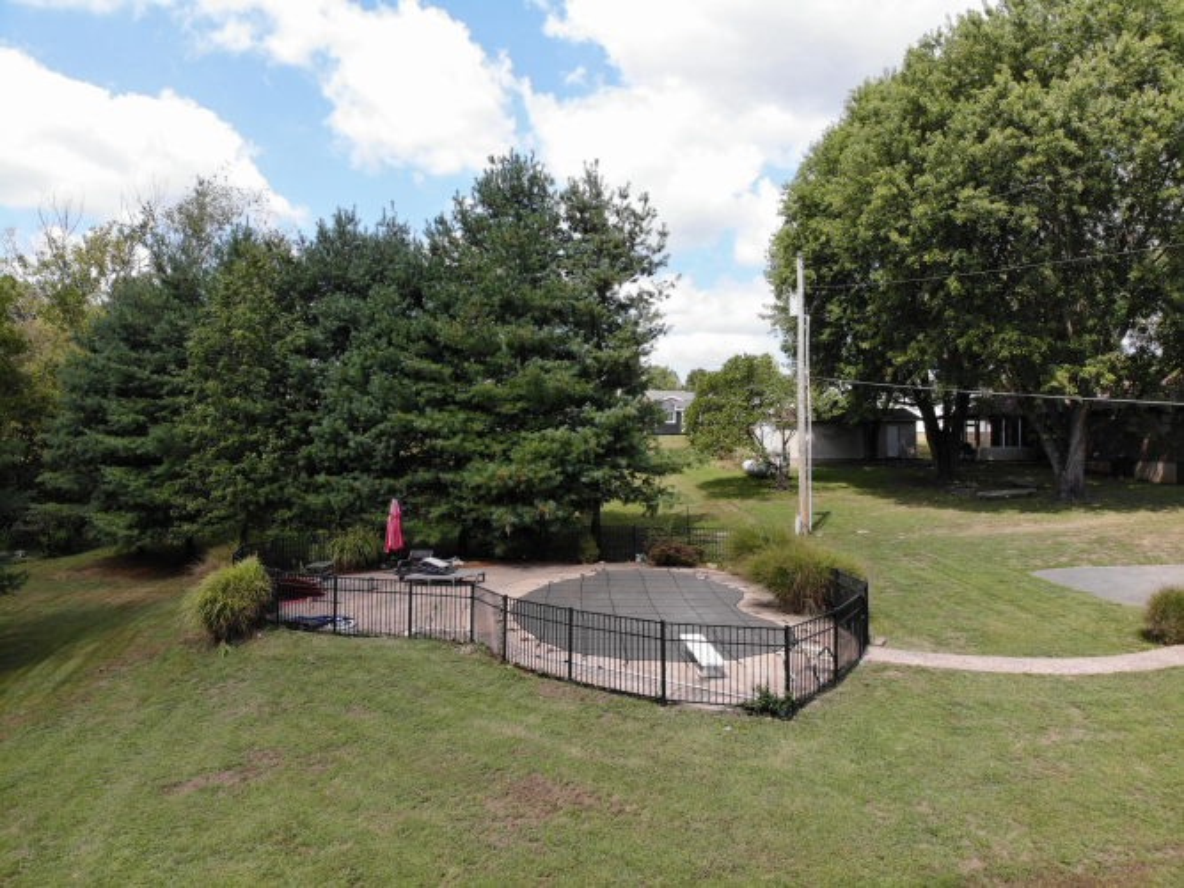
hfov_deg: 71.6
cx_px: 592
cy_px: 444
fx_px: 821
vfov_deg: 56.8
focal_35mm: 24
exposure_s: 1/589
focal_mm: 4.5
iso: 100
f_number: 2.8
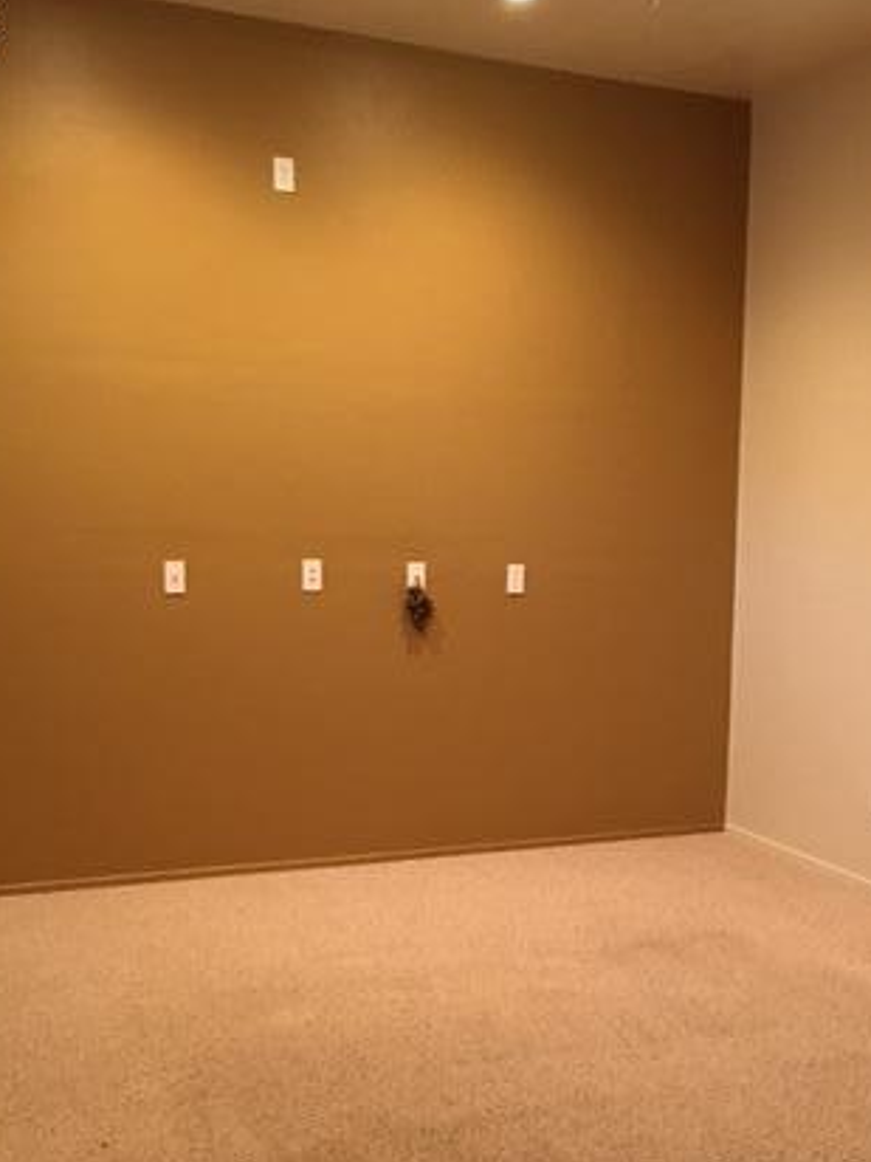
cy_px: 699
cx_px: 595
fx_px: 1510
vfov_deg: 41.9
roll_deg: -2.1
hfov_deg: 31.9
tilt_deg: -7.5
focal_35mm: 45
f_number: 2.2
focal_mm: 4.15
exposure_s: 1/15
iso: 125
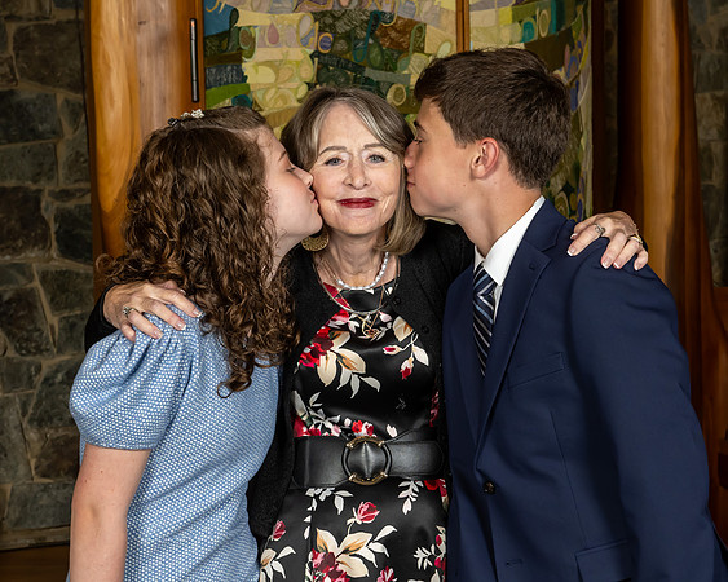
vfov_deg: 16.1
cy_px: 319
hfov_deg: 20.1
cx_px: 359
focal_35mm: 96
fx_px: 2058
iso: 640
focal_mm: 50
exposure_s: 1/200
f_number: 8
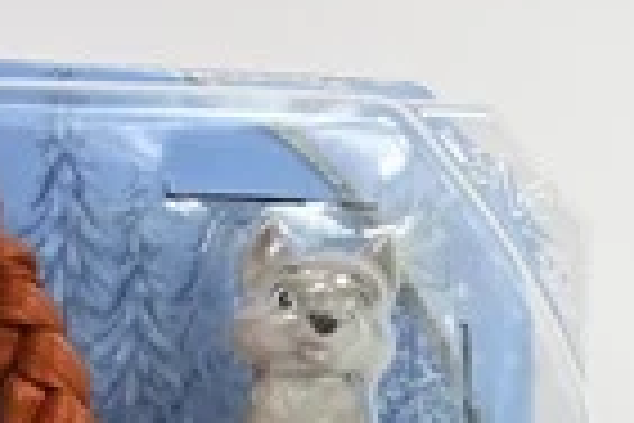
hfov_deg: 14.0
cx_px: 54
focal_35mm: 146
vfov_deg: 8.8
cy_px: 909
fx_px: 2563
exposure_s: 1/200
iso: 400
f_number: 3.8
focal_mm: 19
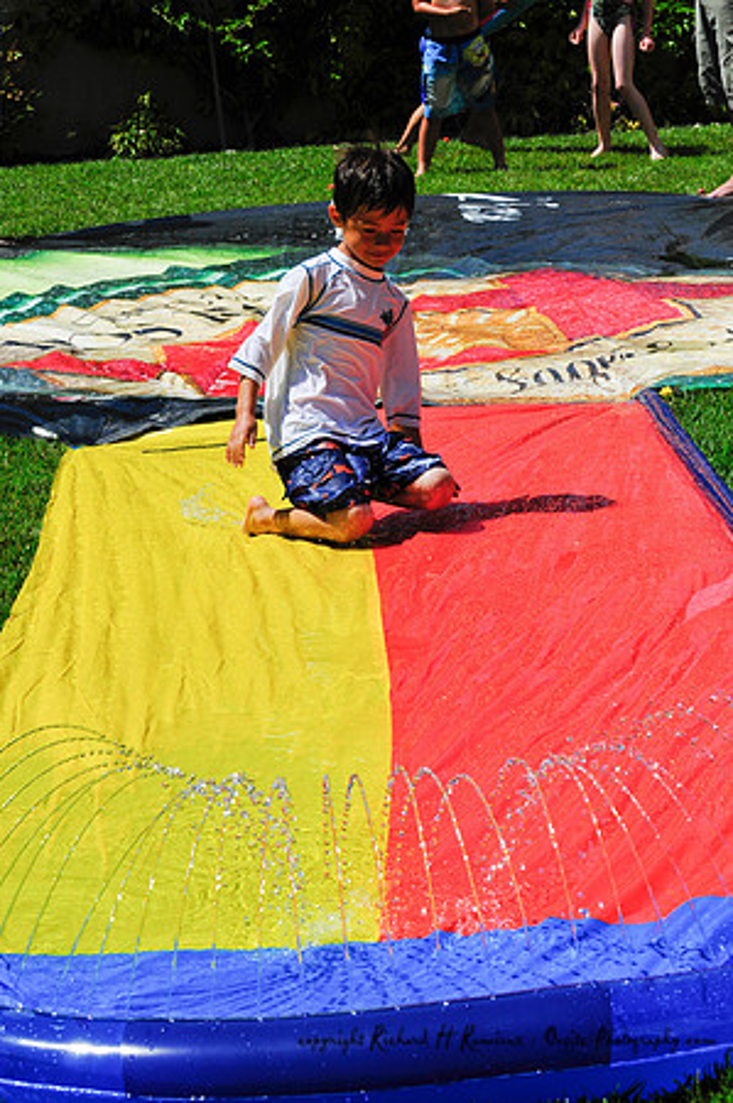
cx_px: 366
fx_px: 3214
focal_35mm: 105
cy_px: 552
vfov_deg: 19.5
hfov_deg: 13.0
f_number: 13
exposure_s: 1/1000
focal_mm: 70
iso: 400
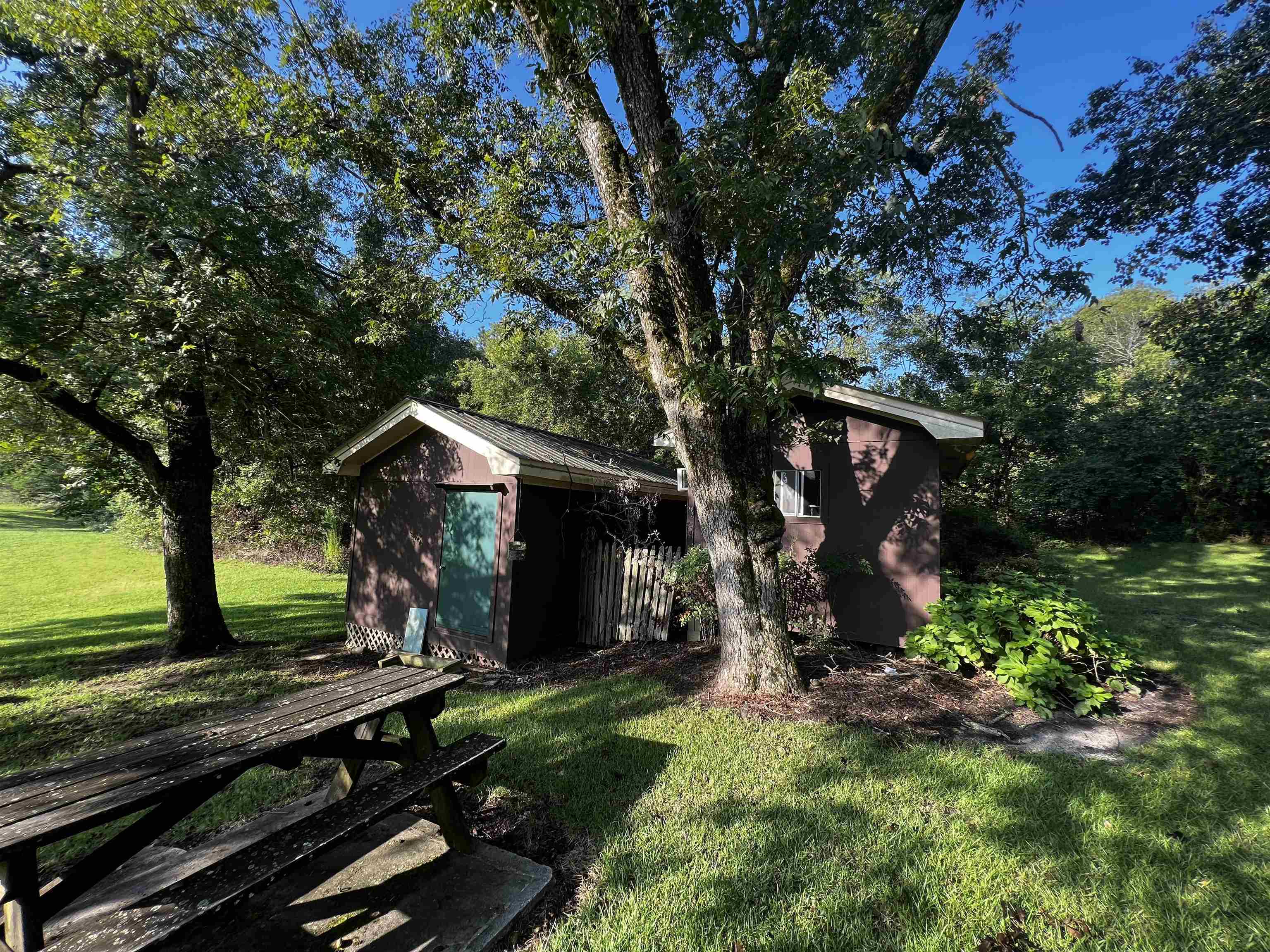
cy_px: 476
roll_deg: -1.9
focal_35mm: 13
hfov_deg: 106.2
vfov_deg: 89.9
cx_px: 635
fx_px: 477
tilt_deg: +4.9
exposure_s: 1/206
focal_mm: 1.57
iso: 32
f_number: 1.8
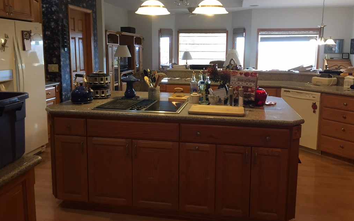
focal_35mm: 31
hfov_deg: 61.2
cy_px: 92
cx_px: 176
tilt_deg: -8.1
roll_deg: -0.9
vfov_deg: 40.5
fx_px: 299
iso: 80
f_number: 2.2
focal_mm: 4.15
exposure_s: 1/30
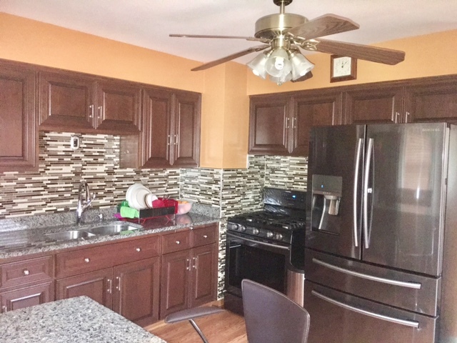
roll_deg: -1.8
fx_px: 383
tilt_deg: -1.2
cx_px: 228
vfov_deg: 48.2
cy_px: 172
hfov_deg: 61.7
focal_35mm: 29
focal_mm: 4.15
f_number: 2.2
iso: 800
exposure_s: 1/16
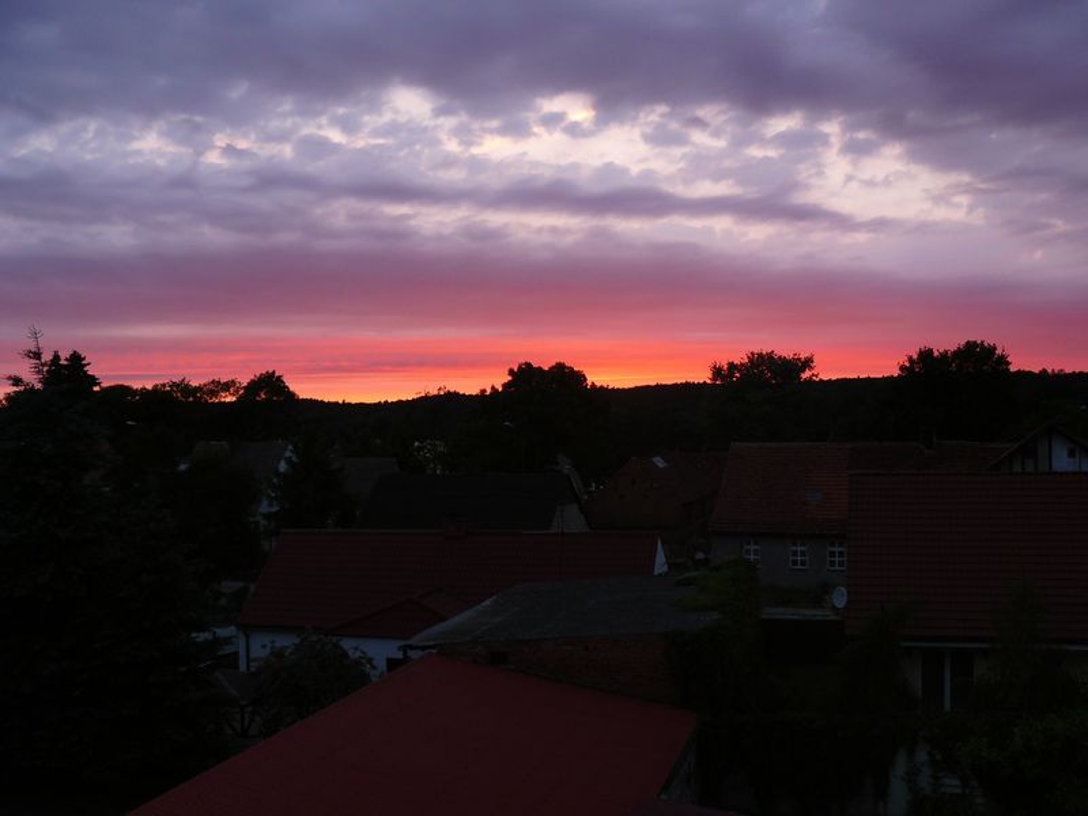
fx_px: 1131
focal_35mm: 36
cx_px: 544
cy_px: 408
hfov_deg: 51.4
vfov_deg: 39.7
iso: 100
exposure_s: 1/30
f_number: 2.8
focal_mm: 6
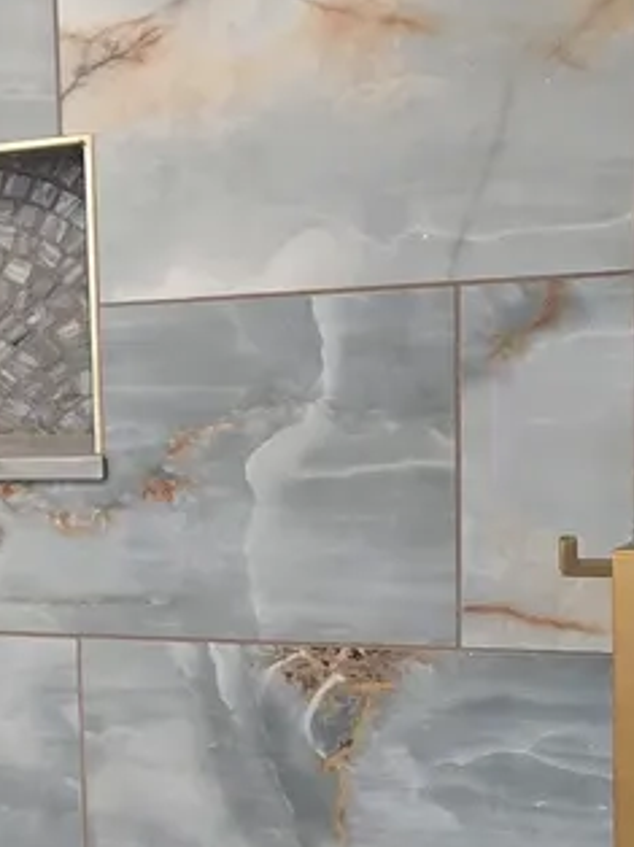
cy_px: 469
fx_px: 1418
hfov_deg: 19.7
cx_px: -459
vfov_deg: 33.2
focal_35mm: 58
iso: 200
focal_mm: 2.2
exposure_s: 1/60
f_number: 2.2
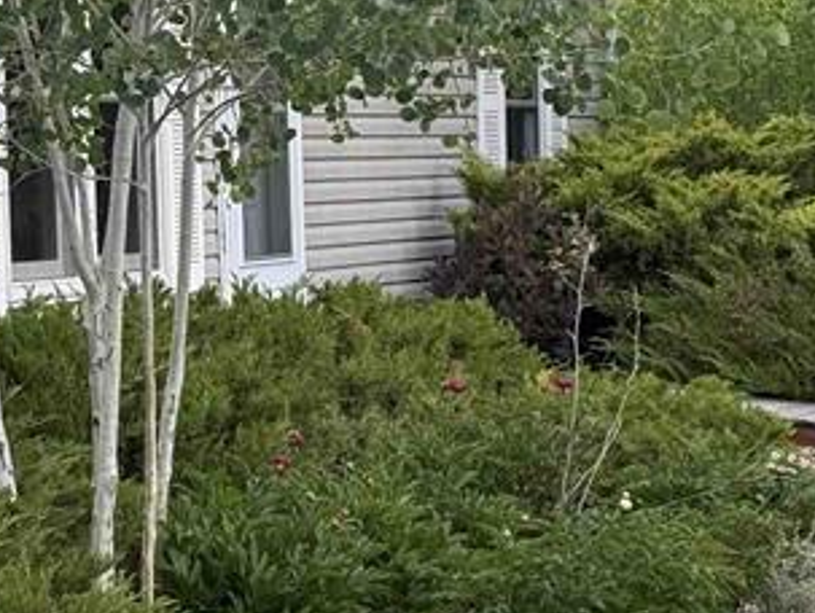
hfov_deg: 12.1
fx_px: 3819
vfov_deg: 9.2
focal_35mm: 162
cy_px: 336
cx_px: 175
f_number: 1.78
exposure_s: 1/726
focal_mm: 6.76
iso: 100
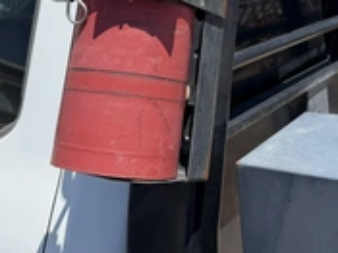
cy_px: -17
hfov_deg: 34.9
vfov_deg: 24.9
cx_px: 189
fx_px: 537
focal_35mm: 55
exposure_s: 1/3953
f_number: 1.78
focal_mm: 6.76
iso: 80
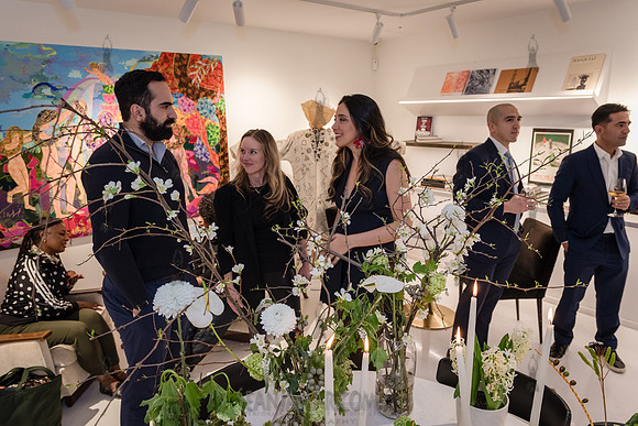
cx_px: 319
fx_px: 442
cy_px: 213
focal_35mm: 25
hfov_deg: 71.7
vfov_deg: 51.5
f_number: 4
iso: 1600
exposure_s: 1/200
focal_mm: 24
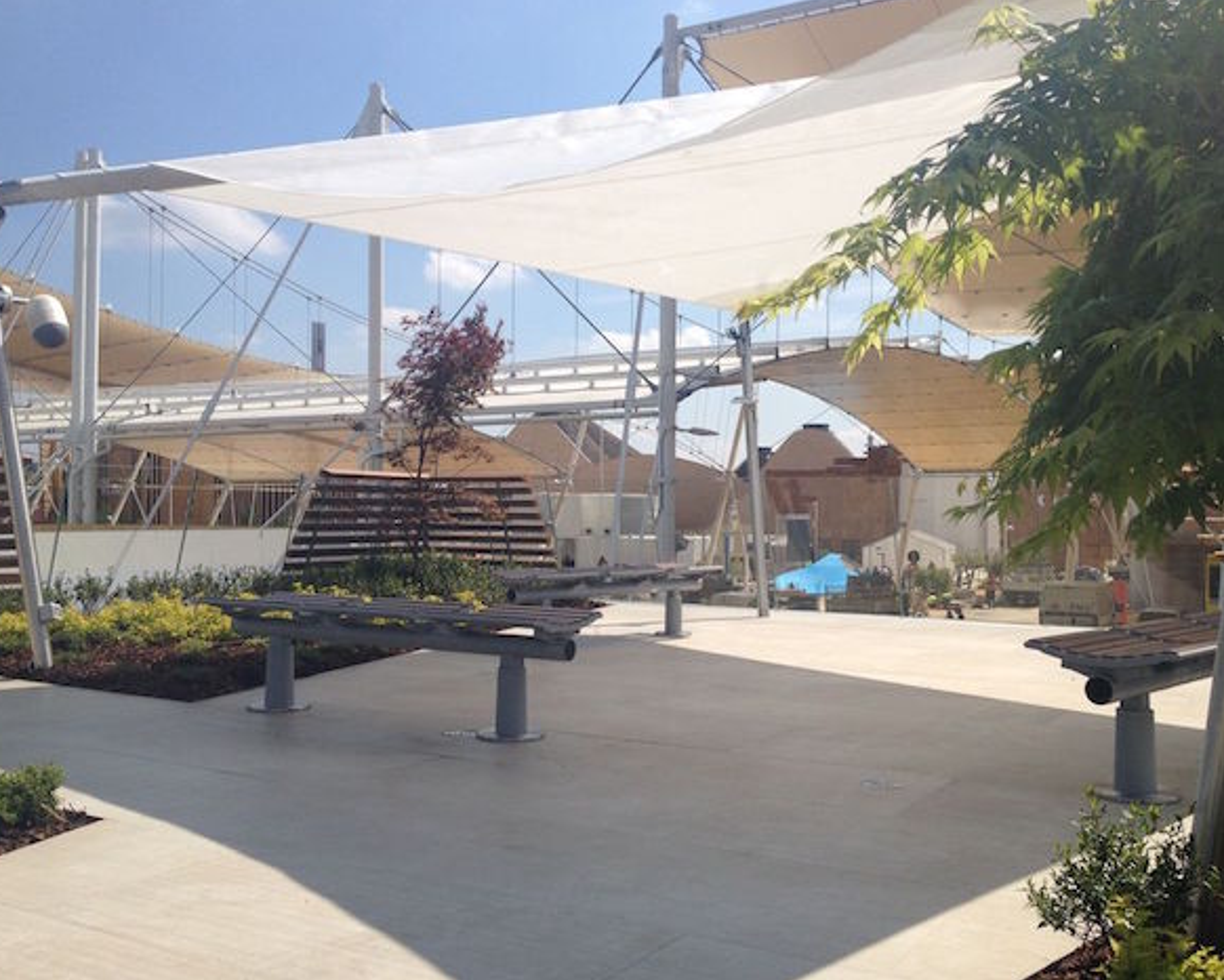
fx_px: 1341
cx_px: 631
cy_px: 489
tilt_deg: -0.7
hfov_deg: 49.1
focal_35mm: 37
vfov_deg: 40.2
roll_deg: -2.4
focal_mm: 4.28
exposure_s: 1/2907
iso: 50
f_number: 2.4
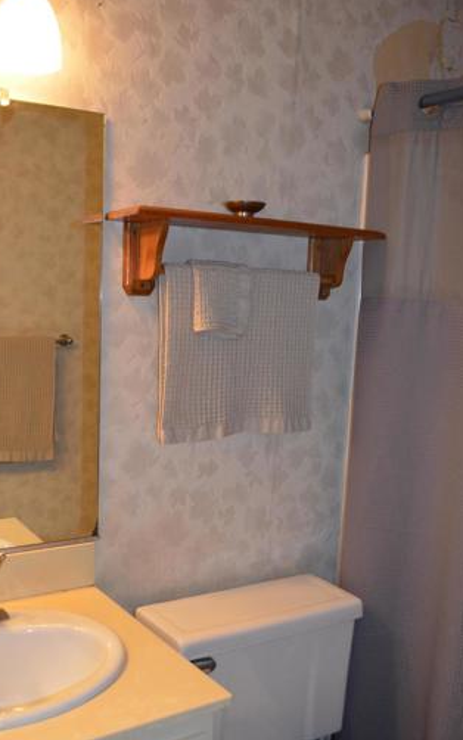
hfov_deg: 36.1
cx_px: 171
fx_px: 706
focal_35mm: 35
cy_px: 411
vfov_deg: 55.2
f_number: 3.5
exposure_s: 1/60
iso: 720
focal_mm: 18
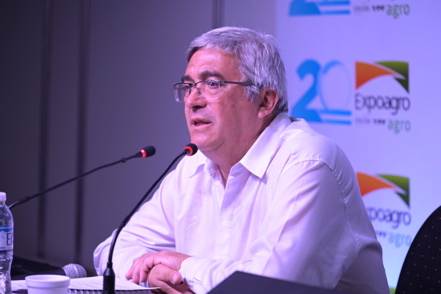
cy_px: 147
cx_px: 220
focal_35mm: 120
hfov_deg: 17.1
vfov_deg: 11.4
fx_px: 1469
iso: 320
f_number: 4
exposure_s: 1/80
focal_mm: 120
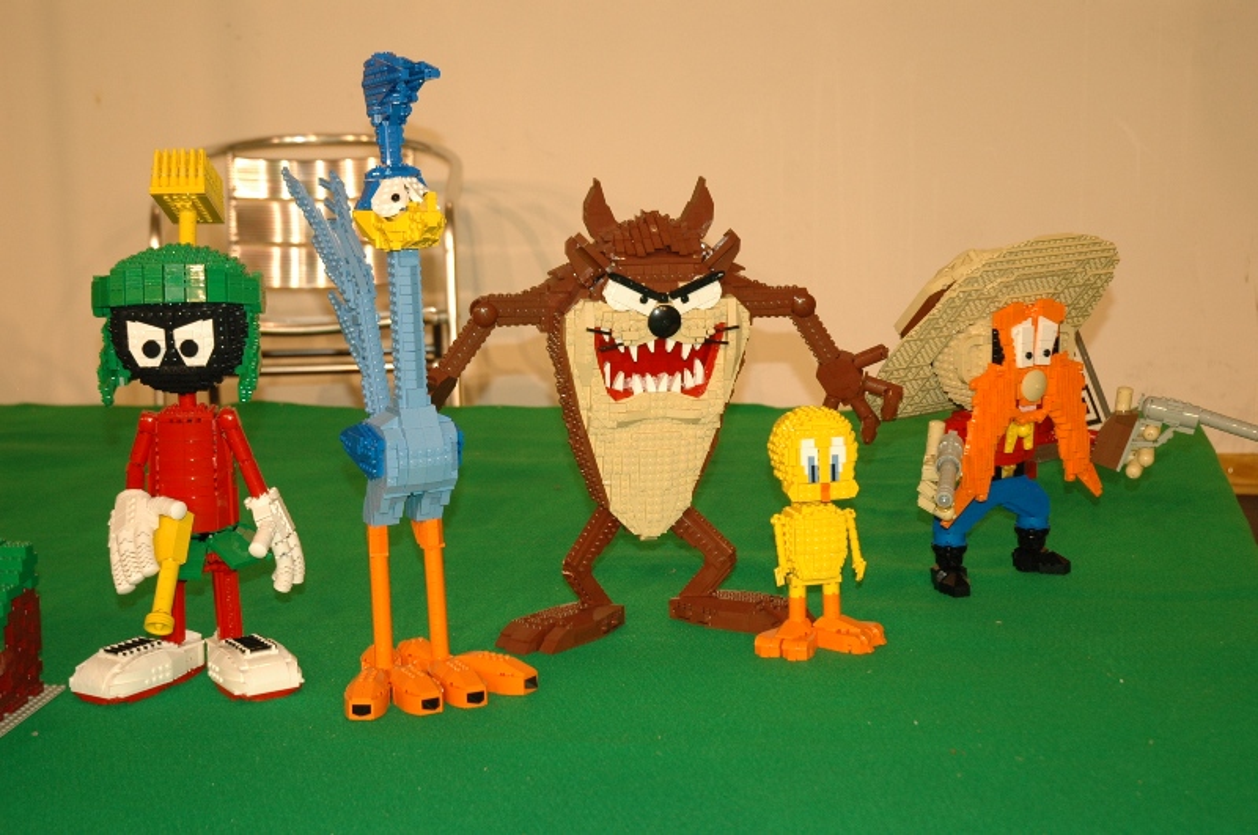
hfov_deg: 33.4
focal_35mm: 60
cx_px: 629
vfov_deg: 22.6
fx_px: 2094
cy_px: 418
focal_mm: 40
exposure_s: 1/80
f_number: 4.5
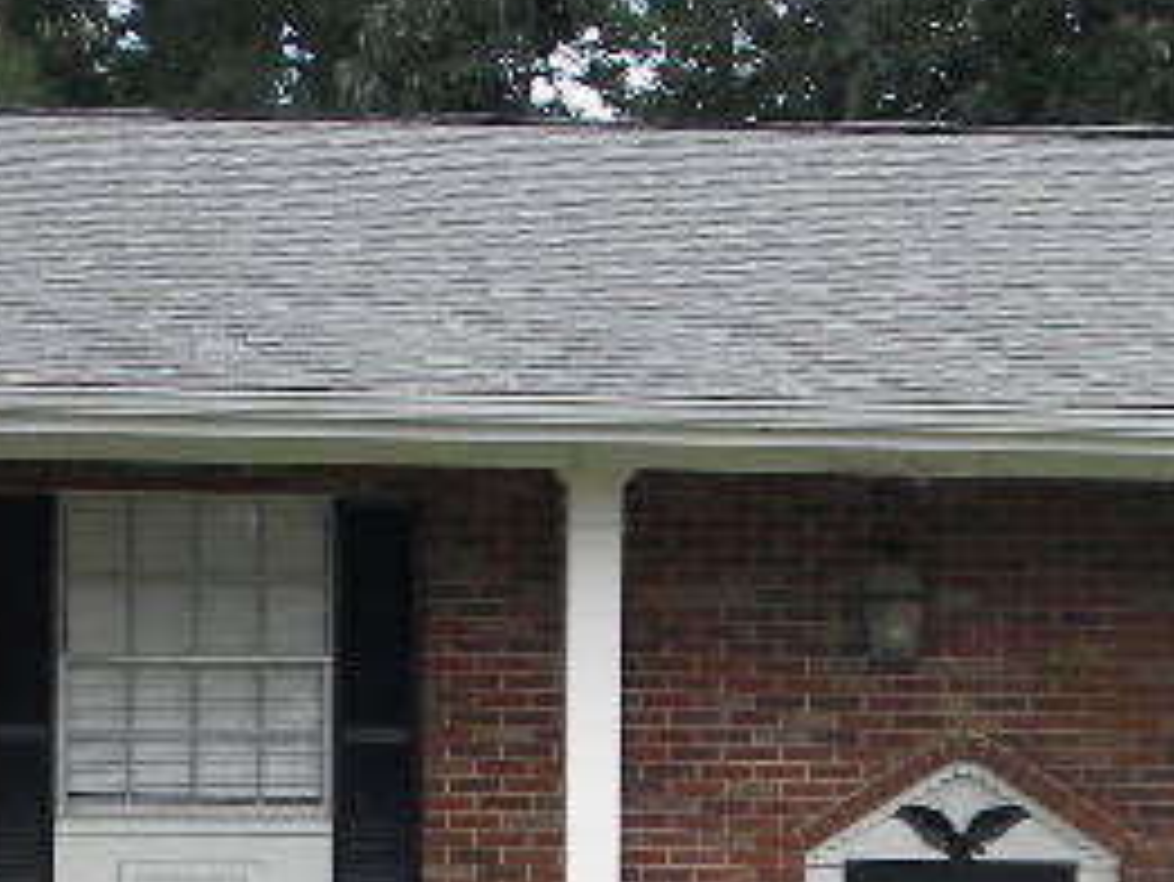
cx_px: 468
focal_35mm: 161
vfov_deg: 9.1
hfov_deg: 12.3
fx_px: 5463
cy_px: 1008
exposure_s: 1/60
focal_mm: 7.3
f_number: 3.8
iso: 126
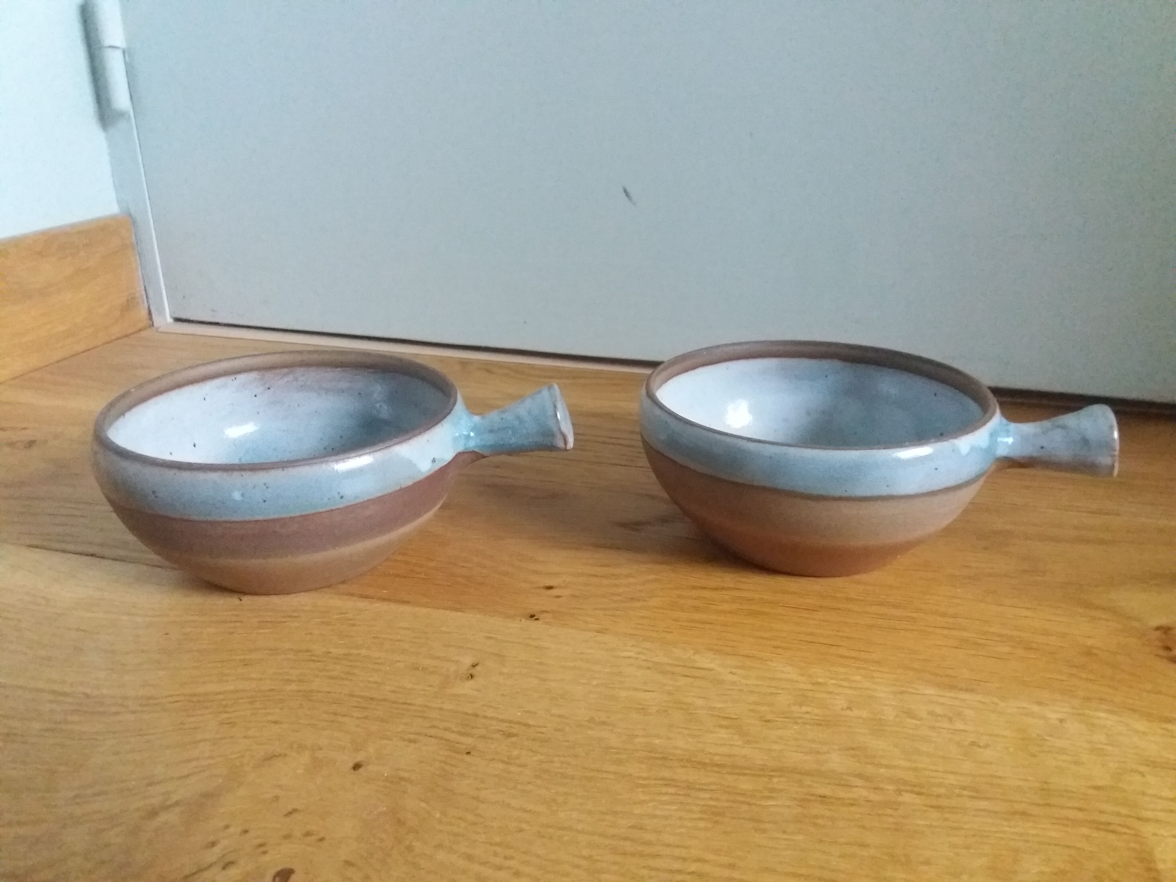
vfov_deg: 49.7
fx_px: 951
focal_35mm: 28
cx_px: 588
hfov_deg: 63.4
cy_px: 441
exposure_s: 1/17
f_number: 1.9
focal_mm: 3.7
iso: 800
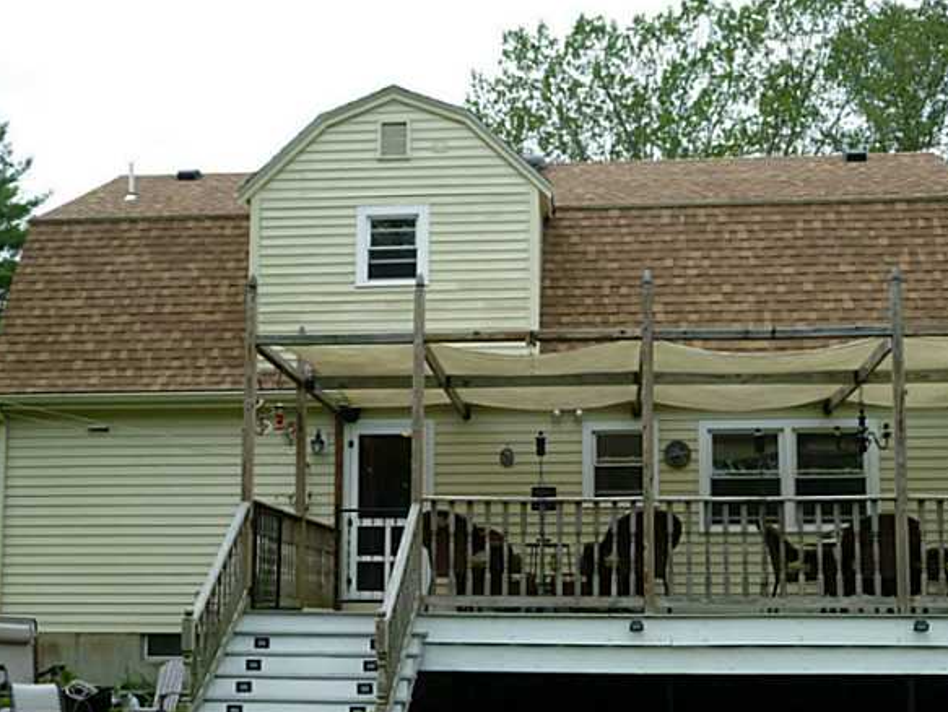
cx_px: 504
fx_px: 1315
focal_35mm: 48
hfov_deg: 39.6
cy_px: 458
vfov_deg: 30.1
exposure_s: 1/500
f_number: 3.8
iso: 320
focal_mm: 6.3
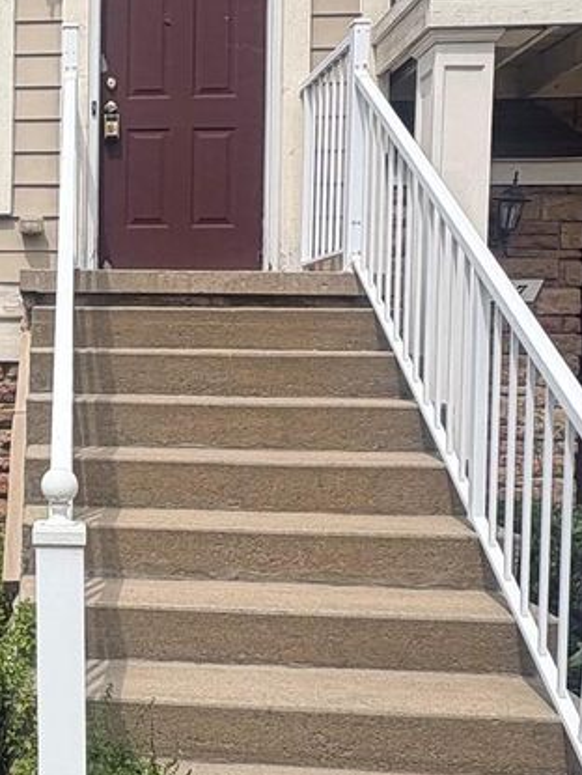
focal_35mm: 46
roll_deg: -1.1
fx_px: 1030
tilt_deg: -1.8
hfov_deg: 28.8
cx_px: -45
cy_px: 389
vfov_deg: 41.2
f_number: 2.2
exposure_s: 1/2342
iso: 50
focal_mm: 2.22
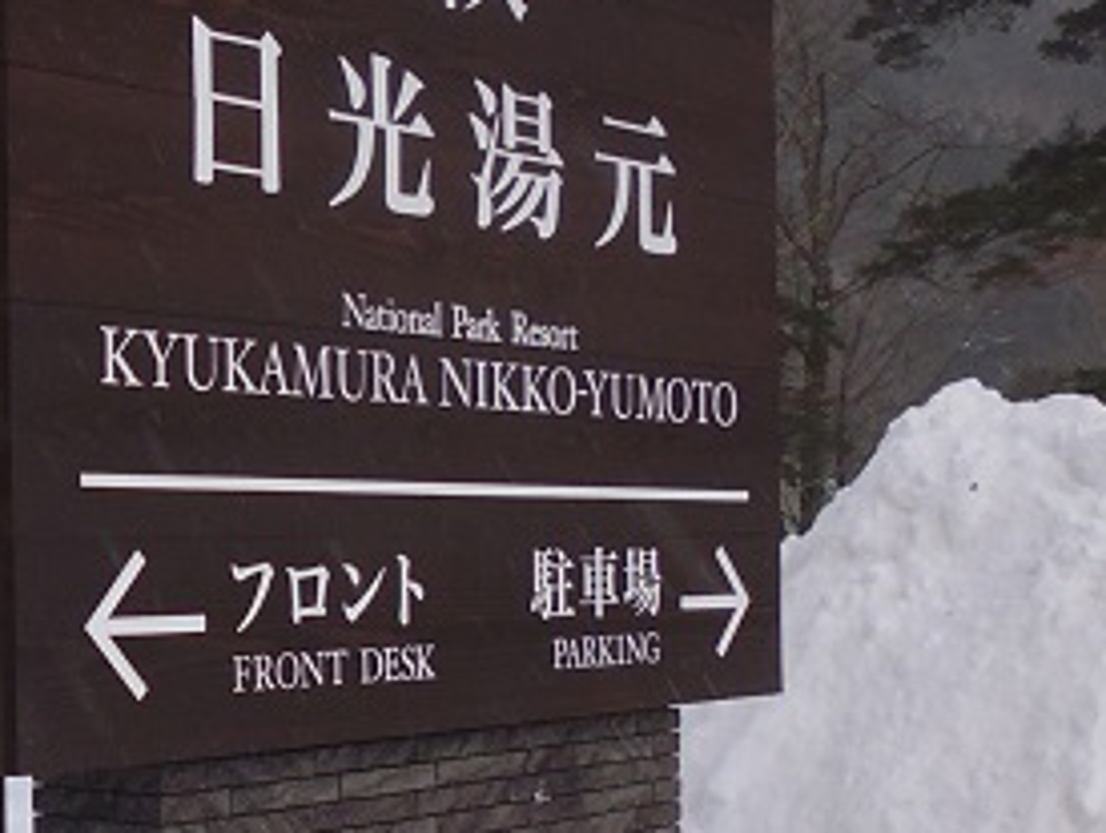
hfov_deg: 25.9
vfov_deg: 20.6
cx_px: -6
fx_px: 2271
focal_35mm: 71
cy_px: 654
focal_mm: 4.3
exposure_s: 1/200
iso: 100
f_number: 2.8
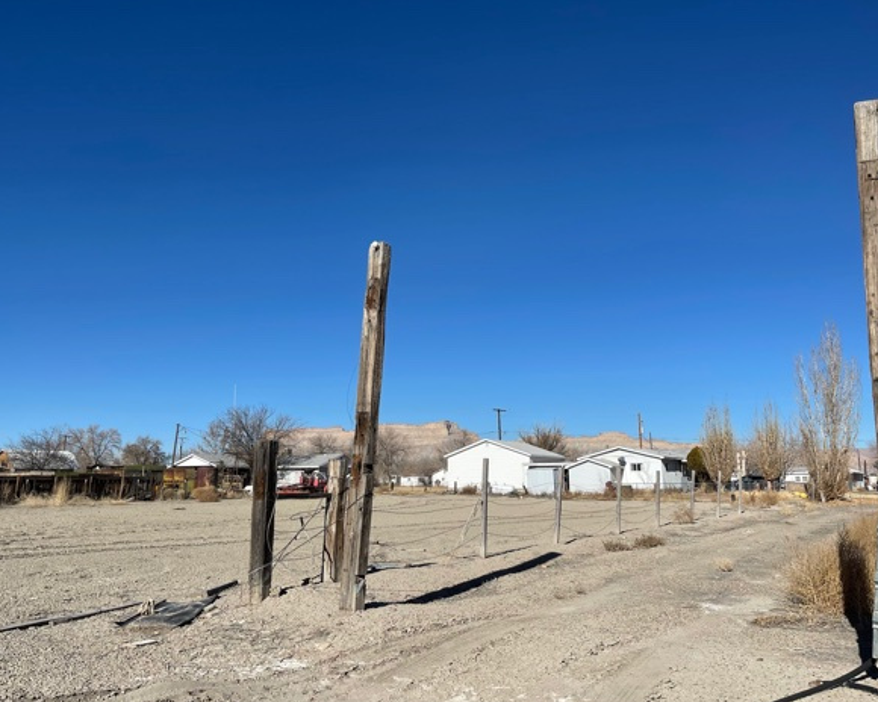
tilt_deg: +8.9
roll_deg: +0.2
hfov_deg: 62.2
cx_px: 433
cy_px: 356
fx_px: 728
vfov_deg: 51.5
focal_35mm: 28
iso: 32
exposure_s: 1/5917
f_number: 1.6
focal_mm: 5.1
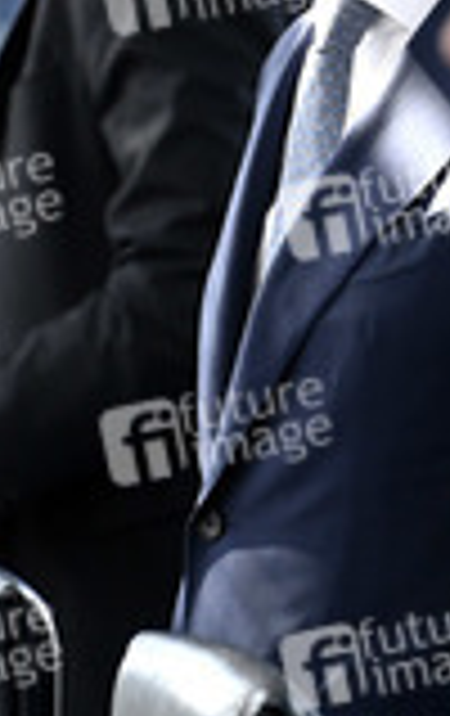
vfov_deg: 2.4
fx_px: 16897
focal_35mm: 865
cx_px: 277
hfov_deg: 1.5
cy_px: 95
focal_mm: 300
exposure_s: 1/500
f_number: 5.6
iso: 4000
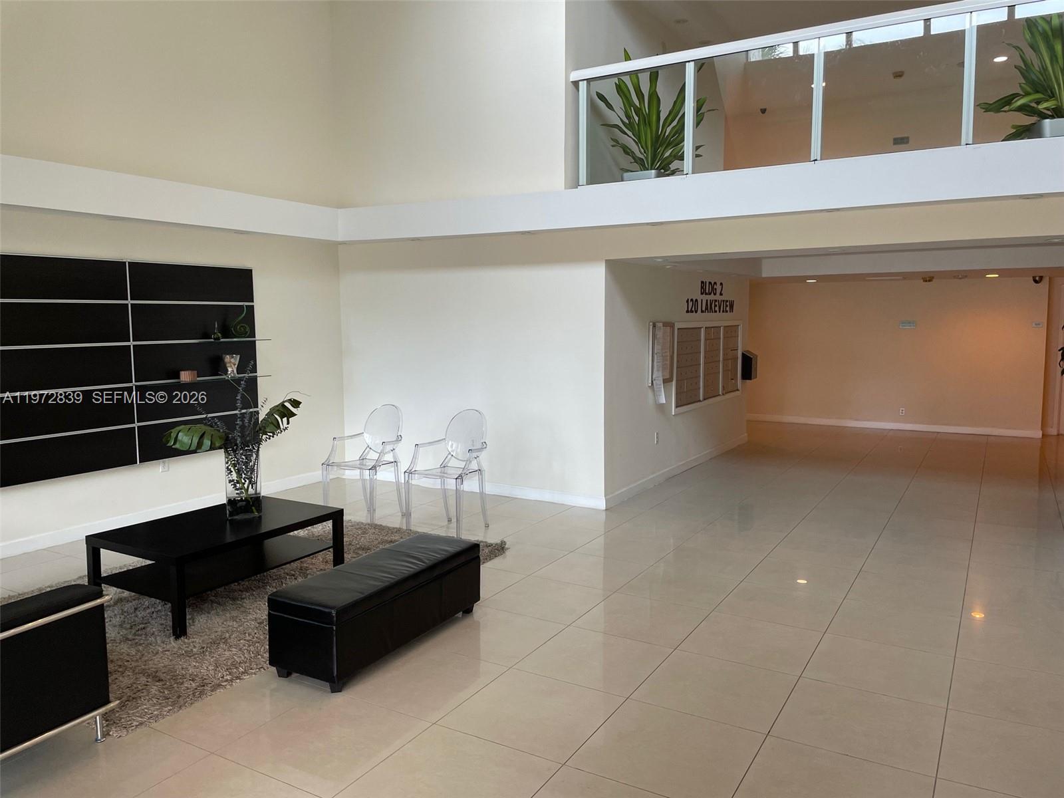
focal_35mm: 26
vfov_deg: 53.1
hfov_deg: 67.3
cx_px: 532
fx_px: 799
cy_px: 399
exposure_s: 1/60
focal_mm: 4.2
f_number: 1.6
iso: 80
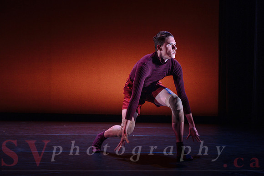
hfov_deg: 40.9
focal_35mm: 48
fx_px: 354
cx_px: 143
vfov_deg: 27.9
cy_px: 96
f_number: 2.8
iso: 2500
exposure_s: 1/250
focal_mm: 44
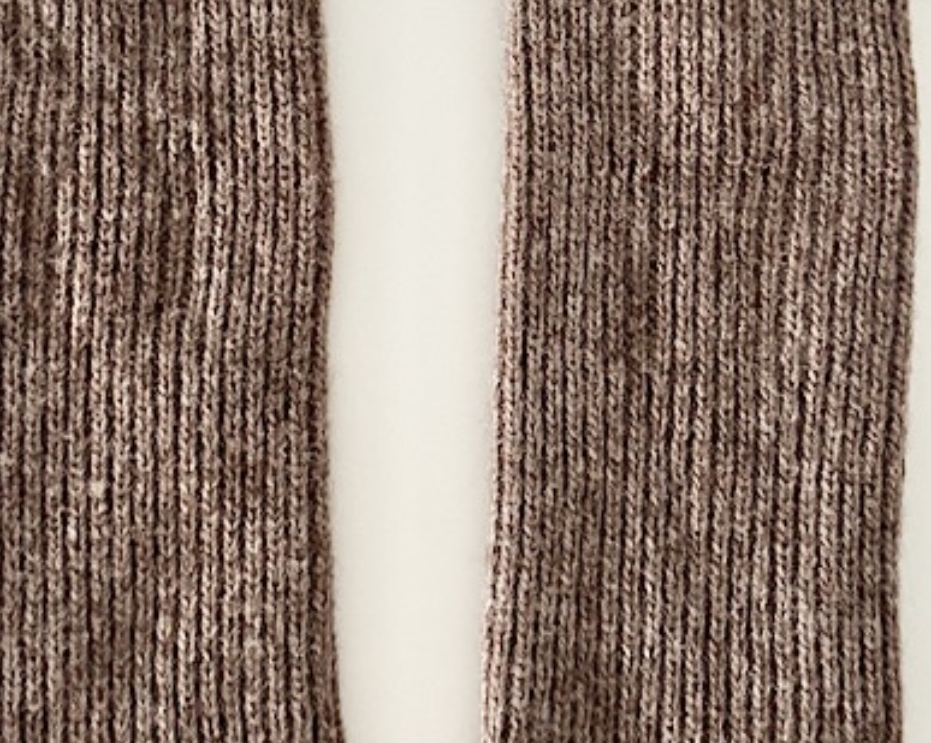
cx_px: 498
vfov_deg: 18.2
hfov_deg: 22.8
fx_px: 2313
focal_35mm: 84
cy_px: 190
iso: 640
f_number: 1.6
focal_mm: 5.96
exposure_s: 1/40
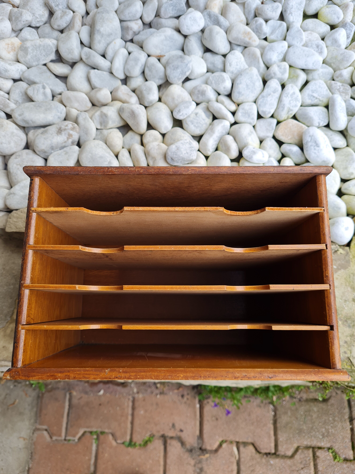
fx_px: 356
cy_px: 237
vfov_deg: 67.3
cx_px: 178
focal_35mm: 26
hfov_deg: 53.1
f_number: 1.8
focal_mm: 5.4
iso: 50
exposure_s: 1/203
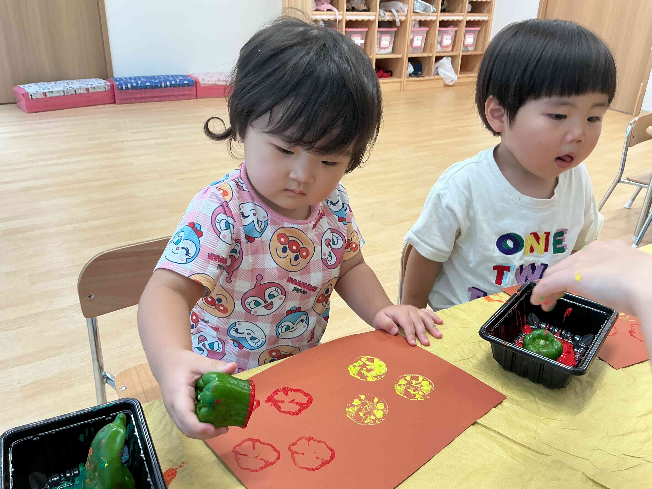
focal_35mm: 29
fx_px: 546
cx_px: 326
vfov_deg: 48.2
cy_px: 244
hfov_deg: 61.7
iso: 40
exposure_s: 1/50
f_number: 1.8
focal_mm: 3
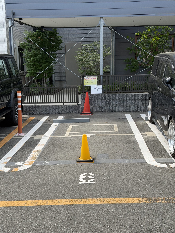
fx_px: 324
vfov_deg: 39.7
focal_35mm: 48
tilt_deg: -8.9
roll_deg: +0.0
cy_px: 116
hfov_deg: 30.3
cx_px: 88
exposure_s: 1/1133
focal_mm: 6.76
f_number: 1.78
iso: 64
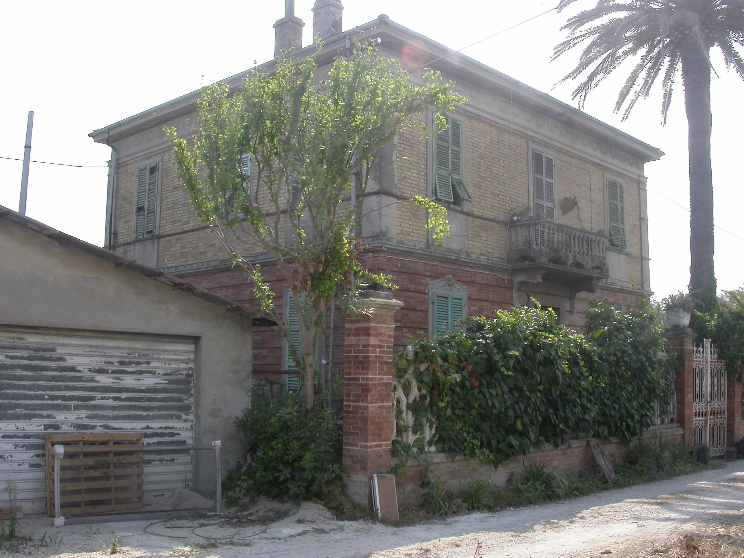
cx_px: 381
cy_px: 272
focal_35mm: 39
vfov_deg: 36.8
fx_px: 838
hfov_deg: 47.9
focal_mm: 7.85
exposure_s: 1/180
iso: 100
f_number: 7.5
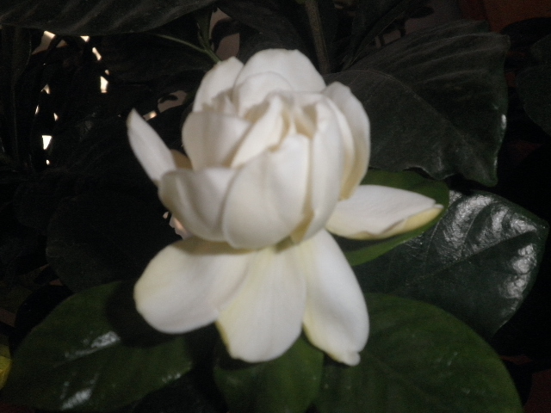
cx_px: 276
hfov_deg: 58.4
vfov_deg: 45.4
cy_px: 206
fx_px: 493
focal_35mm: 31
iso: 160
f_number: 8.4
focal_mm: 5.5
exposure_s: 1/40
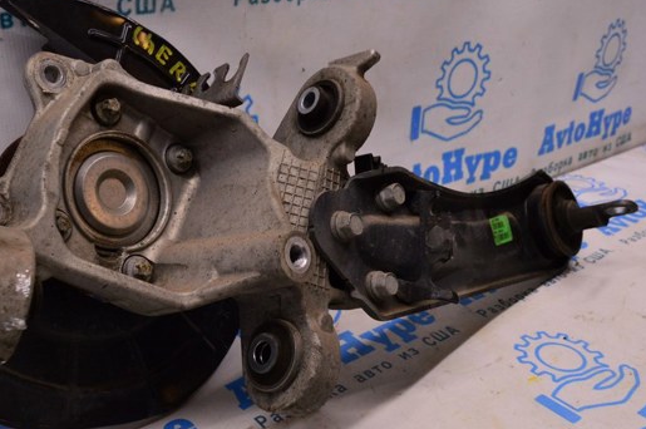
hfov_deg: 47.3
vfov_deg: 32.5
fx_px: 735
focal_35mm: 41
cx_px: 271
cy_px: 194
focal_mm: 22
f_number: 8
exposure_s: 1/125
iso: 1600
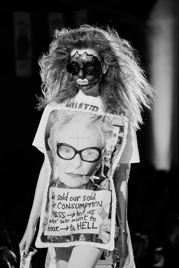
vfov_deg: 15.2
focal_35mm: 135
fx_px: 1007
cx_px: 90
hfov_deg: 10.2
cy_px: 134
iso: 800
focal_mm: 135
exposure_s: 1/400
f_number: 2.8
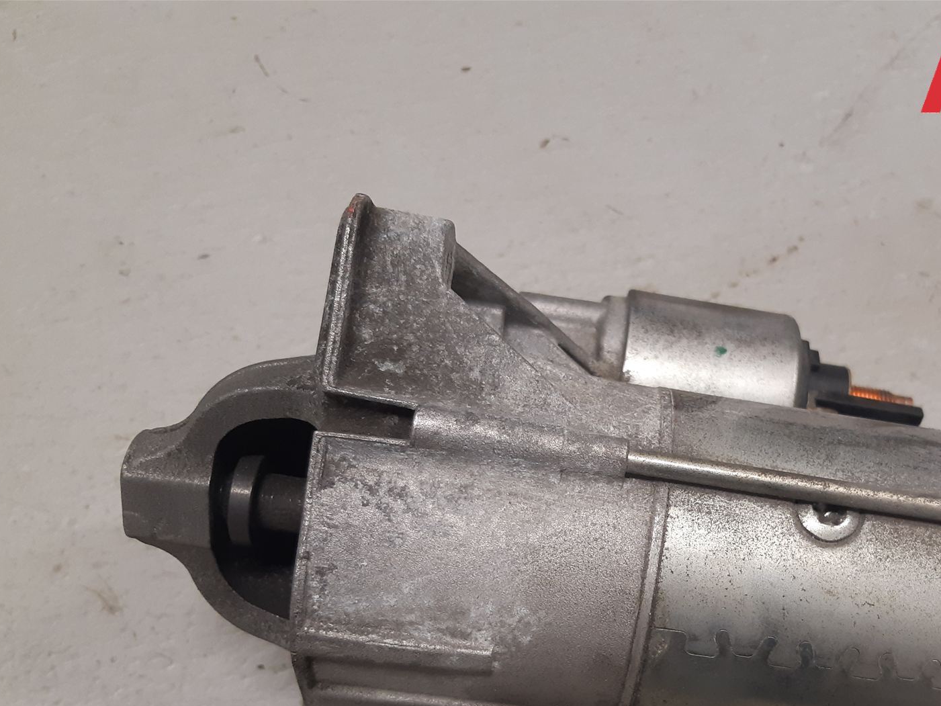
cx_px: 645
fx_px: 1033
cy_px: 515
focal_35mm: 38
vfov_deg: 37.0
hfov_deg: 48.0
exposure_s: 1/50
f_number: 1.7
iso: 125
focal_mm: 3.93
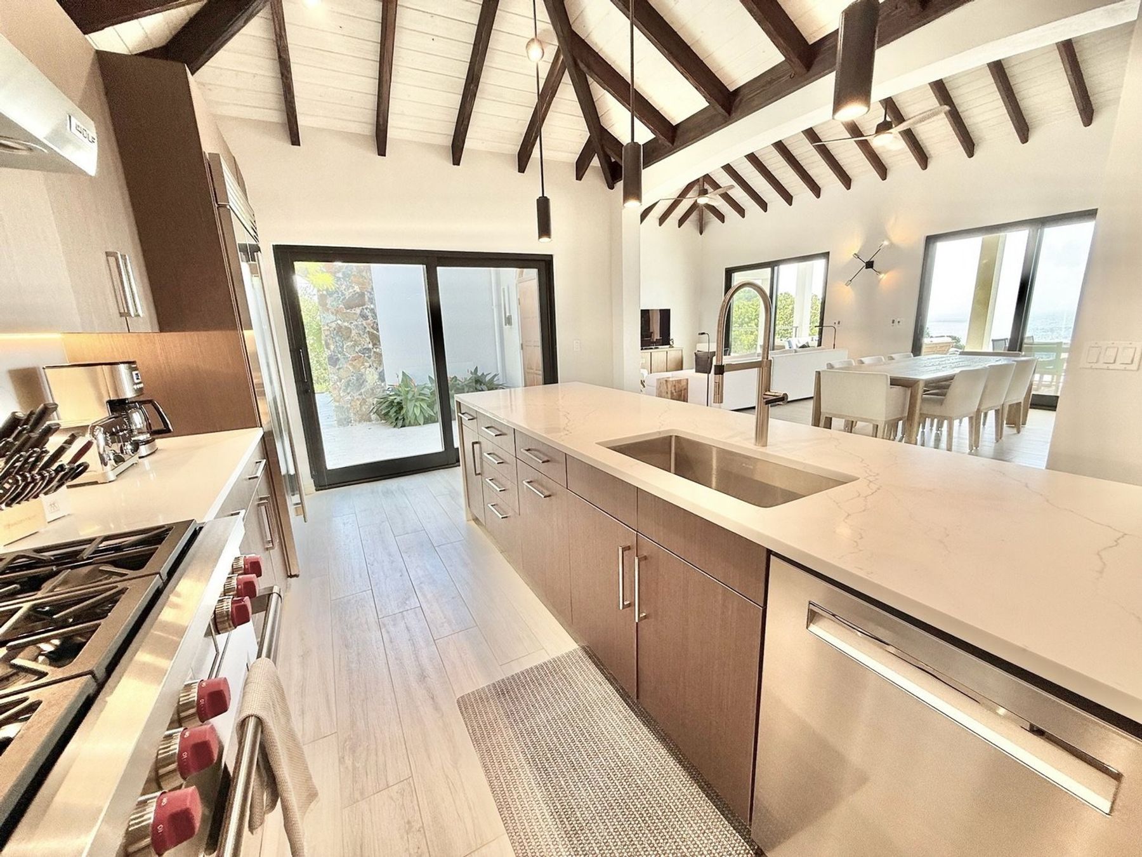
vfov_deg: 85.7
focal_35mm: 14
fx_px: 462
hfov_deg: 102.1
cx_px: 571
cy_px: 428
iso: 64
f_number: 2.2
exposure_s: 1/120
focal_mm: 2.22
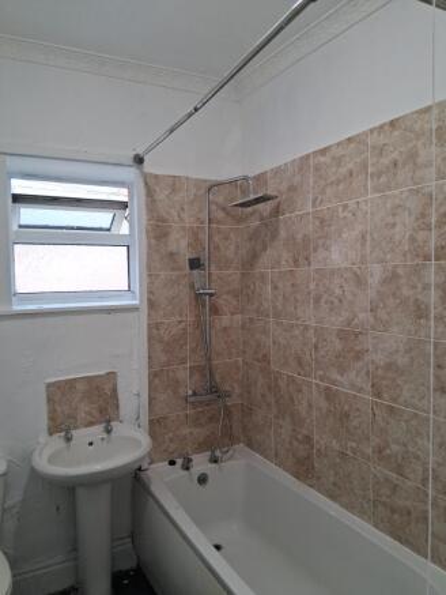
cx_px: 223
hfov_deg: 53.1
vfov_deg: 67.3
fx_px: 446
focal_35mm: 26
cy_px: 298
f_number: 1.8
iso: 100
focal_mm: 3.98
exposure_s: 1/100
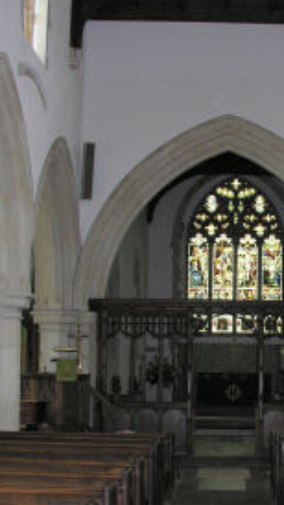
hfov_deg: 18.6
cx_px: 233
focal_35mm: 64
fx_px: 857
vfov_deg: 32.6
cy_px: 328
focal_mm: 8.9
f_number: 2.8
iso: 151
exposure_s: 1/60.1
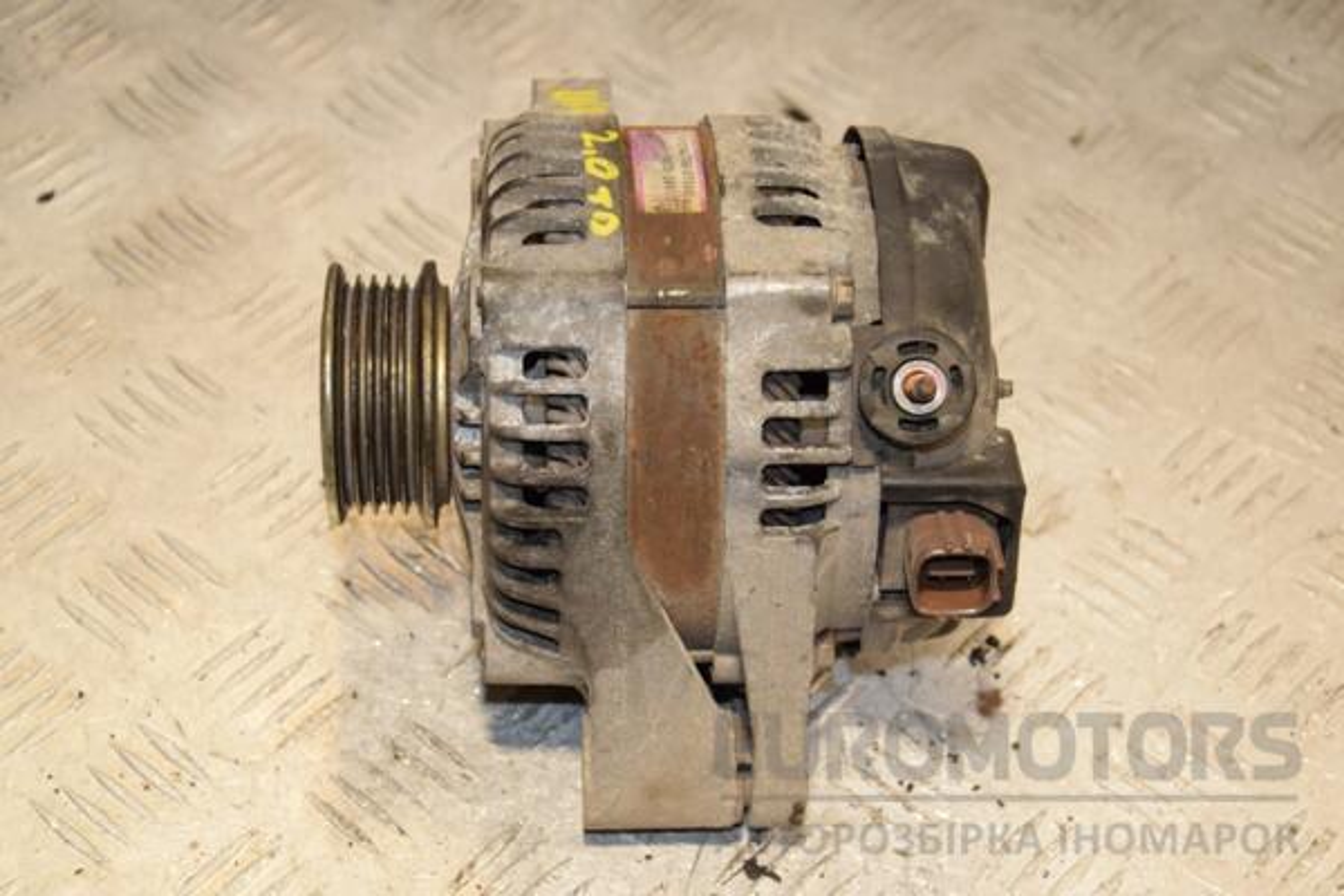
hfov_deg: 26.0
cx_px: 672
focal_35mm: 78
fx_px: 2912
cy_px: 448
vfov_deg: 17.5
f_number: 6.3
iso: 800
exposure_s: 1/200
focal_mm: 52
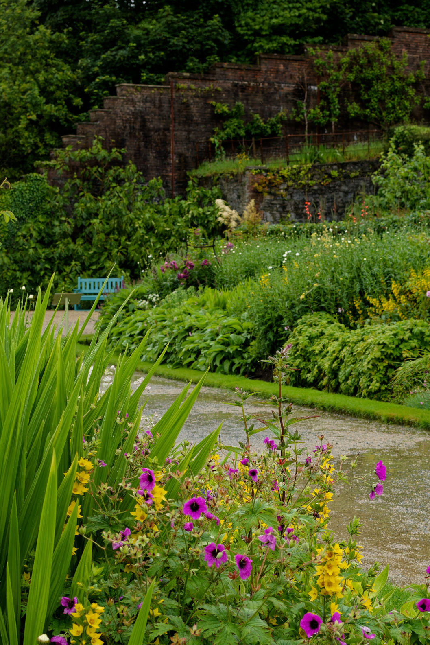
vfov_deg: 23.8
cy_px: 472
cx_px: 265
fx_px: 1519
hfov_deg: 16.1
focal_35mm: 85
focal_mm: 35
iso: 800
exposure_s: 1/500
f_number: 8
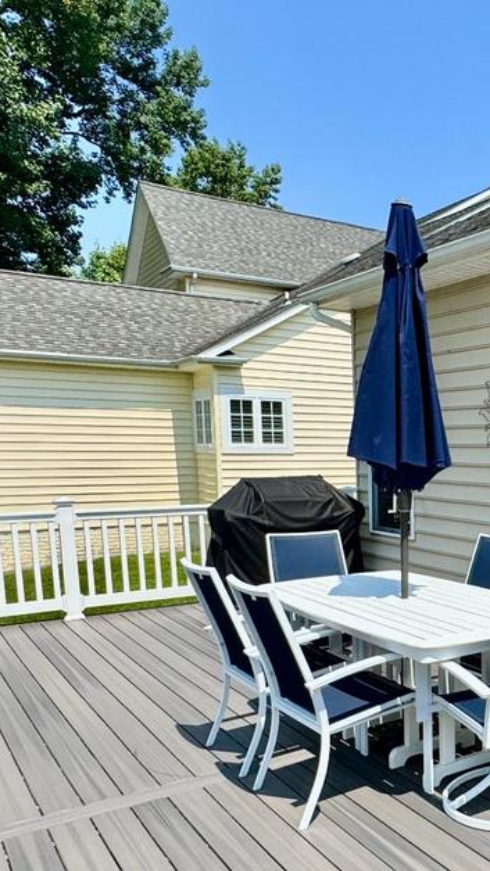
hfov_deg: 28.8
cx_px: 602
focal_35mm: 35
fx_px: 809
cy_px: 546
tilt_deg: -7.8
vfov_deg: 55.9
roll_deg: -0.5
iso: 50
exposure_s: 1/2584
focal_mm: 2.22
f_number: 2.2
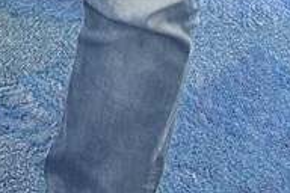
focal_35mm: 144
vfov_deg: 7.5
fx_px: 1160
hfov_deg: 13.2
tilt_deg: -7.0
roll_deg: -3.4
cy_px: -504
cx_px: -186
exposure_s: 1/120
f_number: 1.5
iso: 125
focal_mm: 5.7
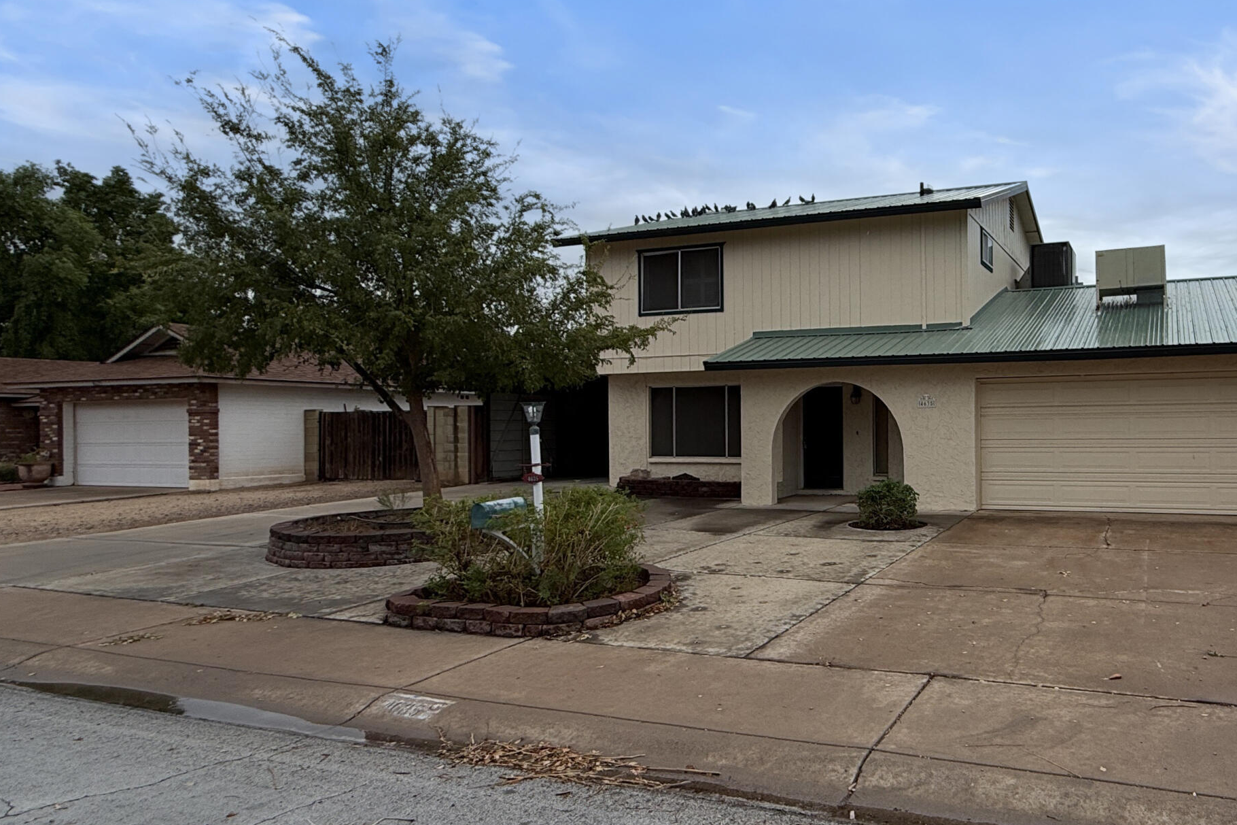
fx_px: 825
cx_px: 907
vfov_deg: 53.1
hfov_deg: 69.5
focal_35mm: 24
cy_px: 424
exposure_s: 1/686
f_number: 2.2
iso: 40
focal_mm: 2.22
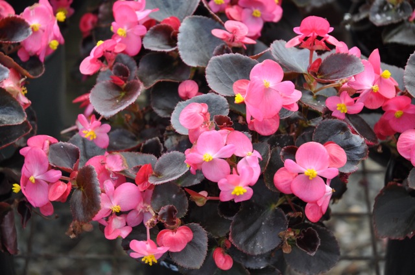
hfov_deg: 19.5
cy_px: 138
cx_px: 208
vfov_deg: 13.0
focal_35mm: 105
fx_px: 1209
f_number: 4.5
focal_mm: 70
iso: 720
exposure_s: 1/250
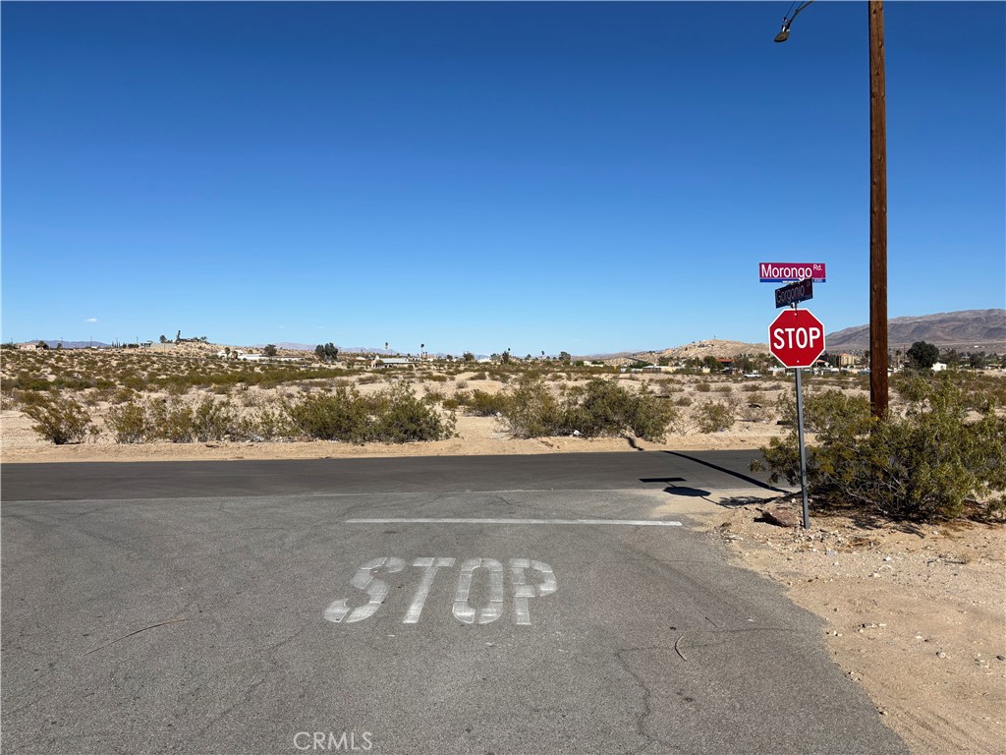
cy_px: 378
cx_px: 503
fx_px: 756
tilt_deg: -2.4
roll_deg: -0.3
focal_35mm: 26
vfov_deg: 53.1
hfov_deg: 67.3
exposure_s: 1/6329
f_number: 1.6
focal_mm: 5.96
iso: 50
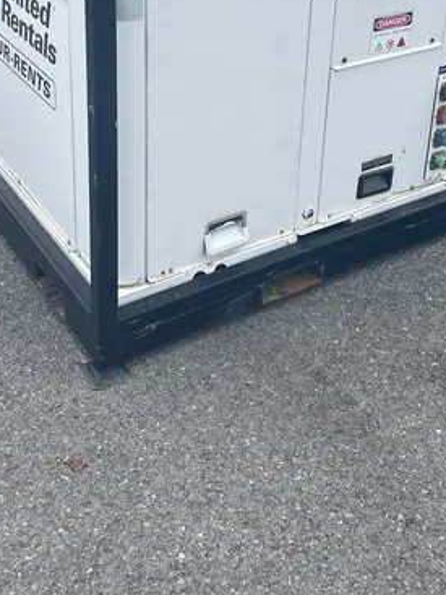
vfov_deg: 35.0
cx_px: 268
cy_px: 77
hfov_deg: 28.0
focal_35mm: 52
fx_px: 894
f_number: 1.6
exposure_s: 1/1473
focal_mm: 4.2
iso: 32
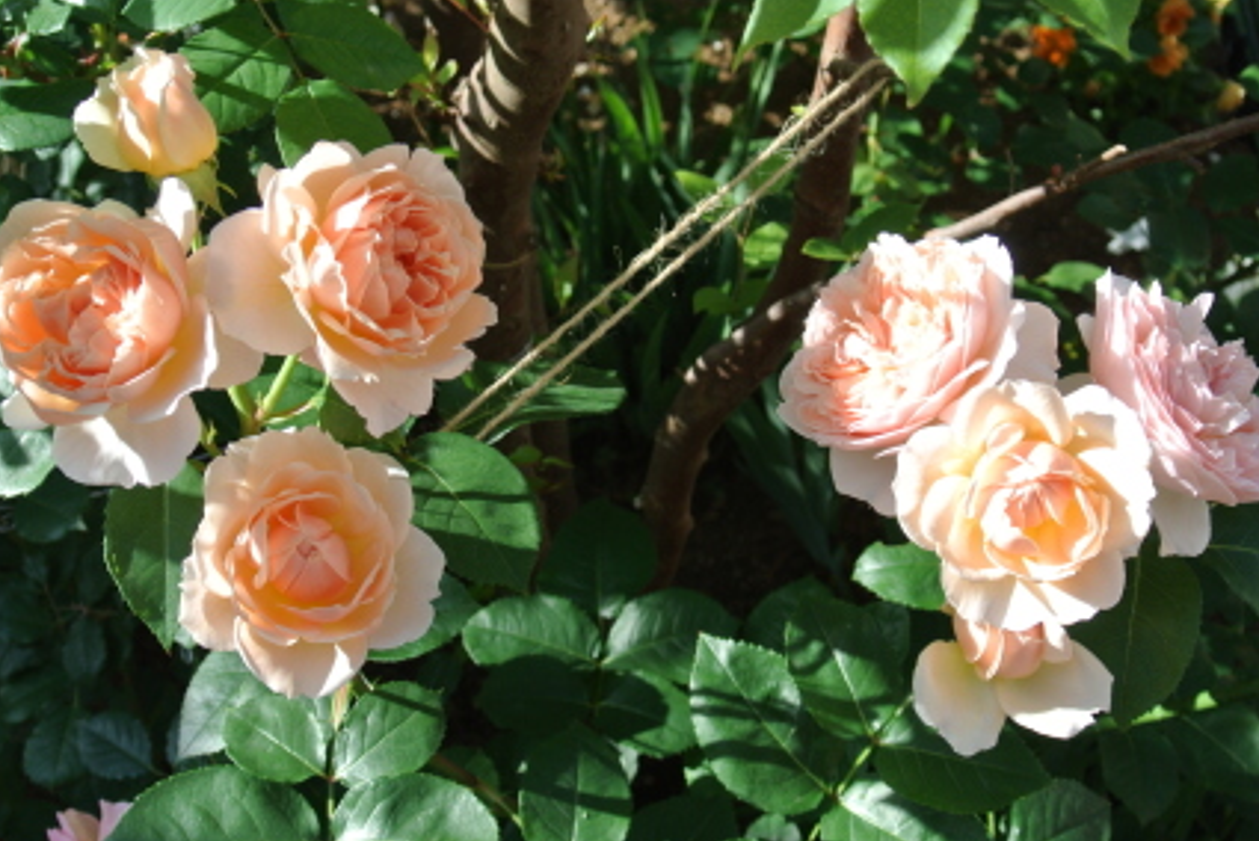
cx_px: 613
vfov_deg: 25.5
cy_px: 458
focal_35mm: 53
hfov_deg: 37.5
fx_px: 1855
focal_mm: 16.9
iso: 100
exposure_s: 1/250
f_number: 4.5
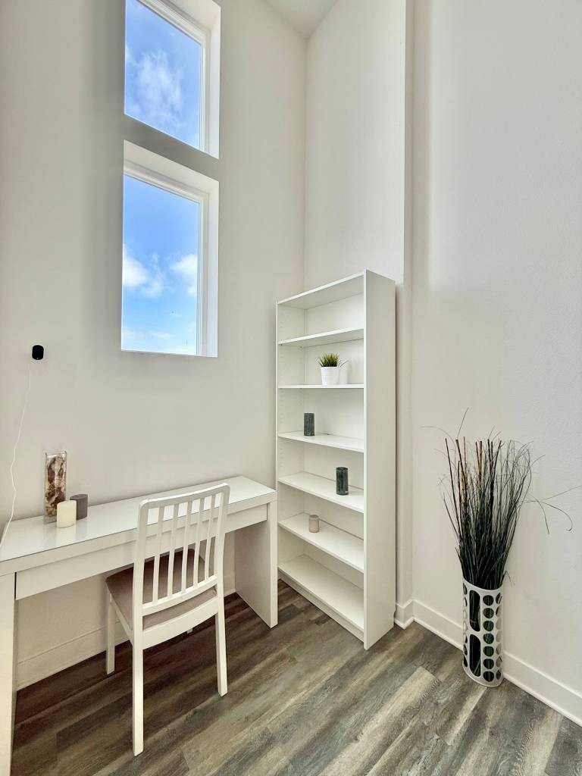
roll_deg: -0.9
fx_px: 314
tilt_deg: +1.0
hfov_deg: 85.7
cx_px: 291
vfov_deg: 102.1
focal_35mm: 14
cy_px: 388
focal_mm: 2.22
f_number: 2.2
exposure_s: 1/128
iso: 64
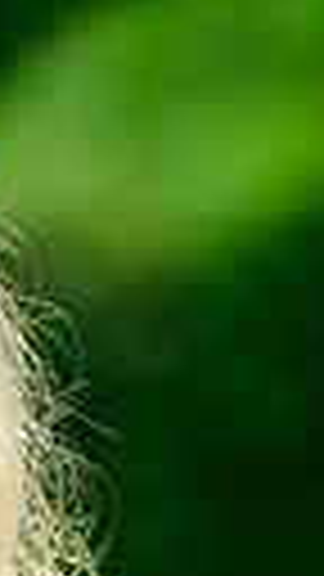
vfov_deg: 3.1
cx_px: -837
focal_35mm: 686
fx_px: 10477
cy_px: 506
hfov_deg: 1.8
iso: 160
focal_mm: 145
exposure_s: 1/200
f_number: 4
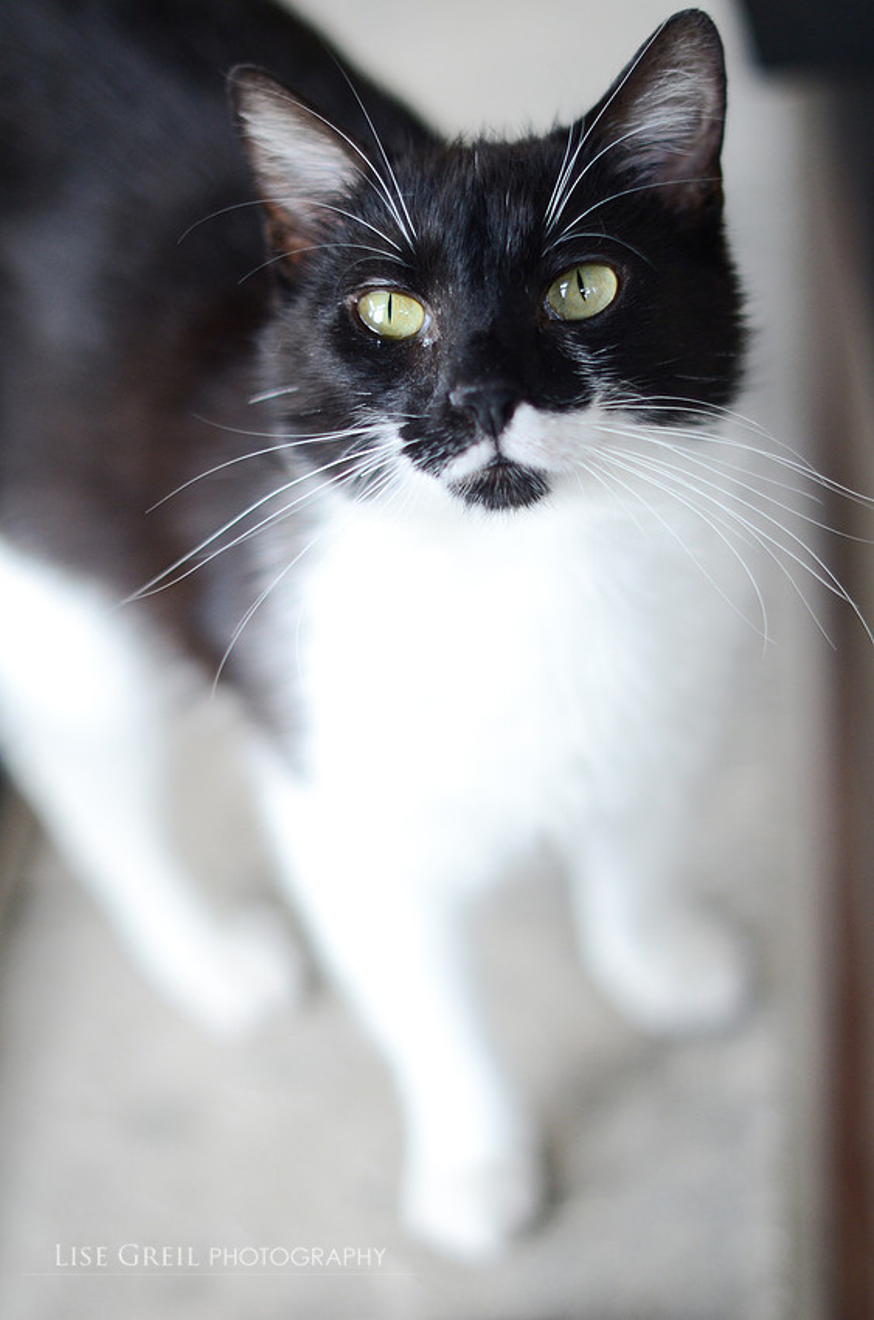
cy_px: 660
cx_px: 437
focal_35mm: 75
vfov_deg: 27.0
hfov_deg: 18.1
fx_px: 2743
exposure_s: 1/800
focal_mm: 50
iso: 500
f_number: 1.8
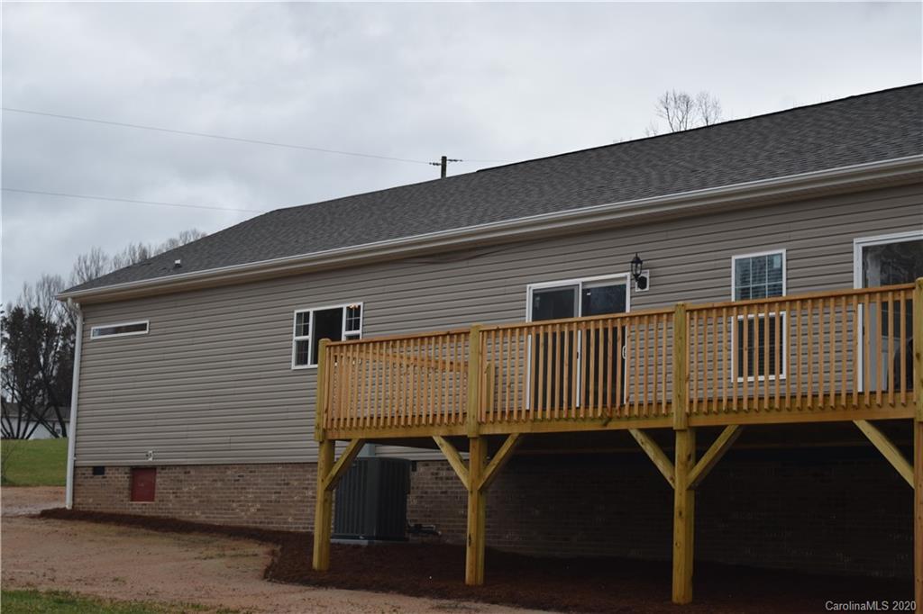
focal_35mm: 68
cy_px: 307
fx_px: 1730
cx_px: 462
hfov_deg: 29.9
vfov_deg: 20.1
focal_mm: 45
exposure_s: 1/125
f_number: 5.6
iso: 100
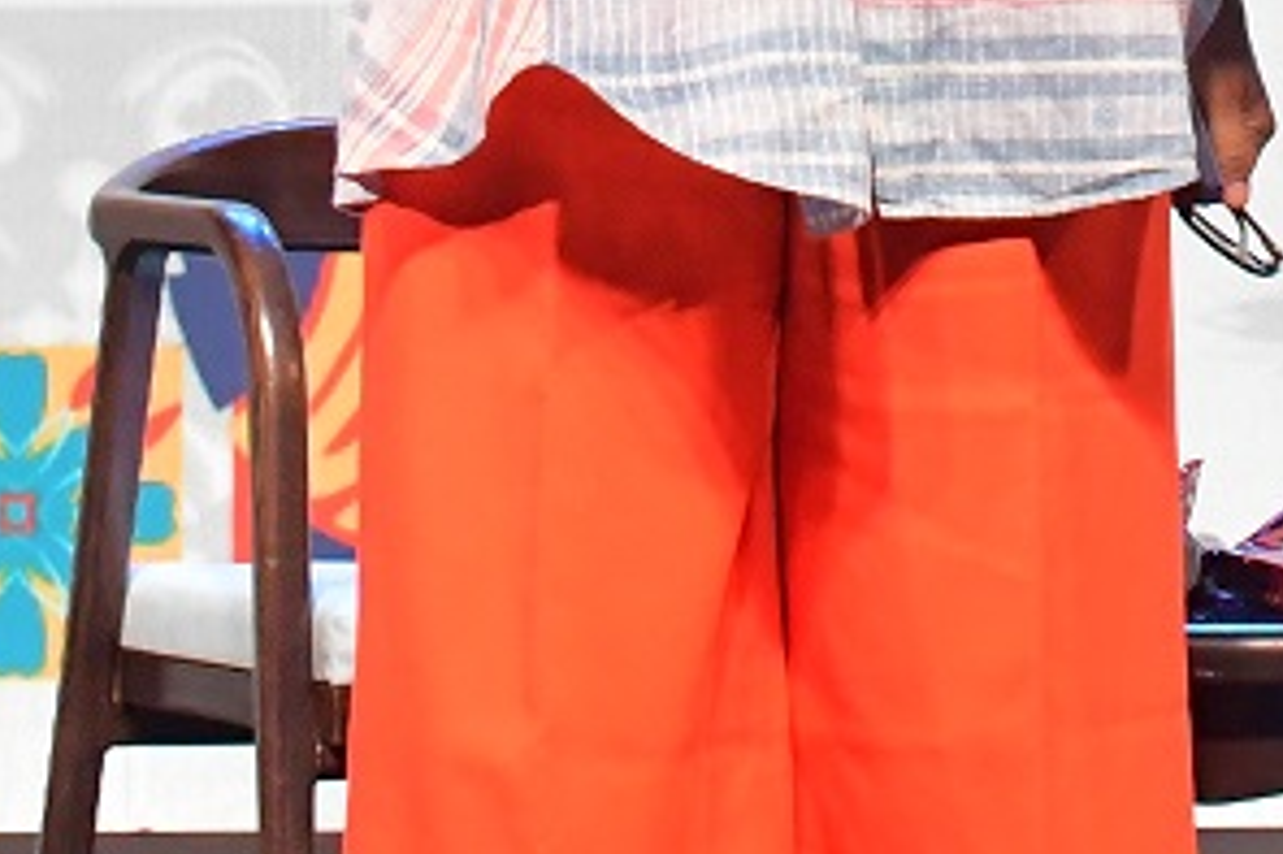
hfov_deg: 8.5
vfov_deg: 5.6
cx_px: 1266
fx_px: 8548
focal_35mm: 240
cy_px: -806
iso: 4500
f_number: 8
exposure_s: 1/180
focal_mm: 34
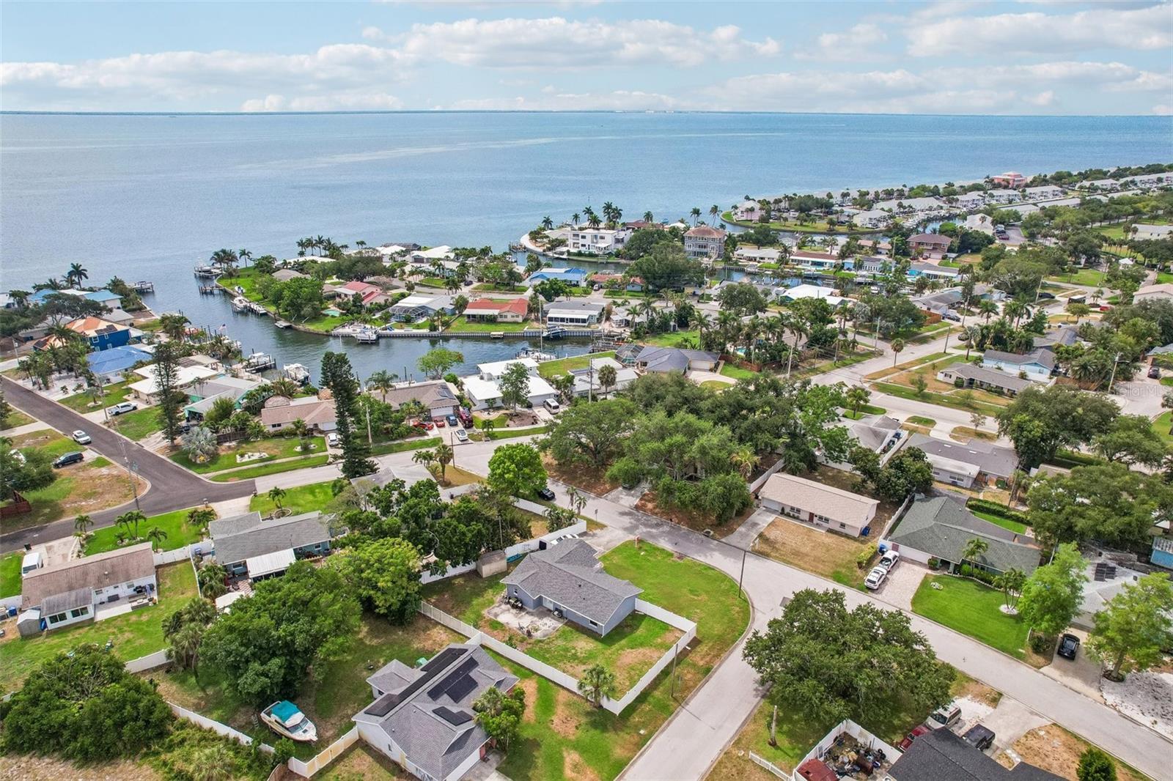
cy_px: 390
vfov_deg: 57.2
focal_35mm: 22
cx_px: 586
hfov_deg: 78.6
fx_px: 717
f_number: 2.8
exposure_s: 1/1600
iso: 400
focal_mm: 8.4
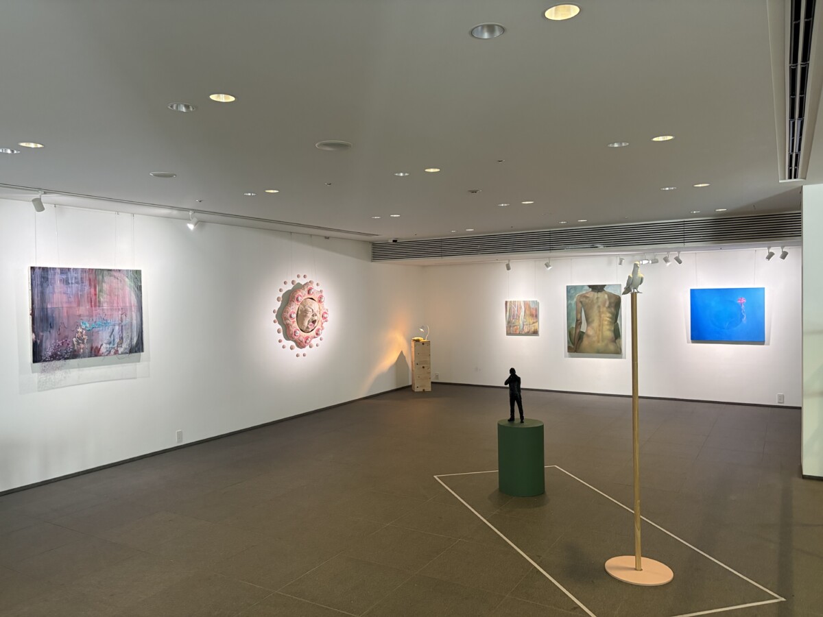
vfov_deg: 53.1
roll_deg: +0.3
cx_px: 412
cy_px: 308
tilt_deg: -1.4
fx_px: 618
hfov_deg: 67.3
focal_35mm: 26
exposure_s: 1/60
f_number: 1.6
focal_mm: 5.96
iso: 320
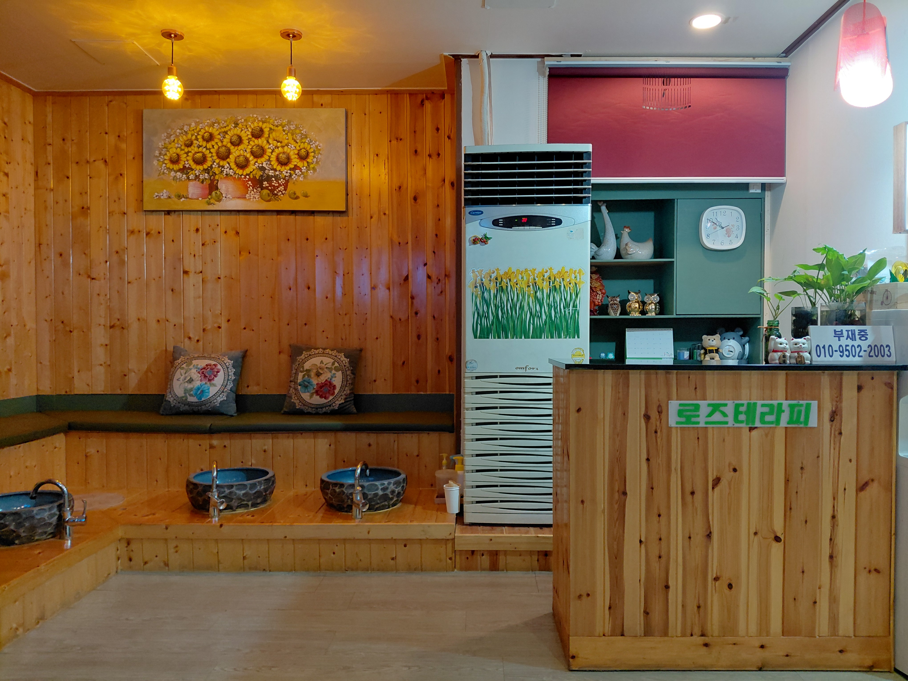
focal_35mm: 25
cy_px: 340
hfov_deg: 69.4
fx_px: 656
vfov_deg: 54.9
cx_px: 454
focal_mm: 4.69
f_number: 1.8
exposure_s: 1/24
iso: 320
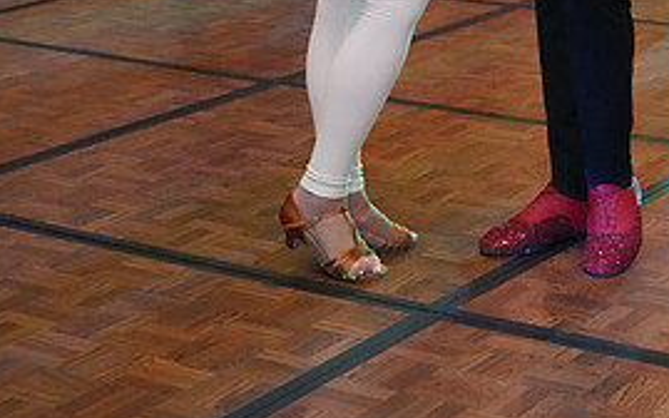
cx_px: 474
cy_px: -264
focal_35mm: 101
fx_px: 1841
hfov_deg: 20.5
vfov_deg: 12.2
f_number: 4
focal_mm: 46
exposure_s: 1/400
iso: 12800
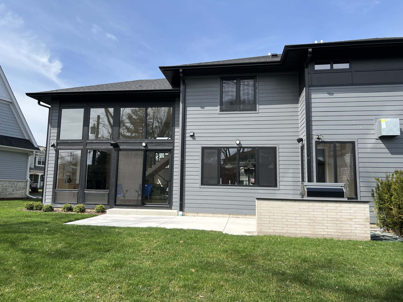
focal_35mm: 26
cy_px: 151
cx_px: 202
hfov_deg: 67.3
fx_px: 303
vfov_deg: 53.1
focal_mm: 5.7
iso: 50
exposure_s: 1/3077
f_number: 1.5
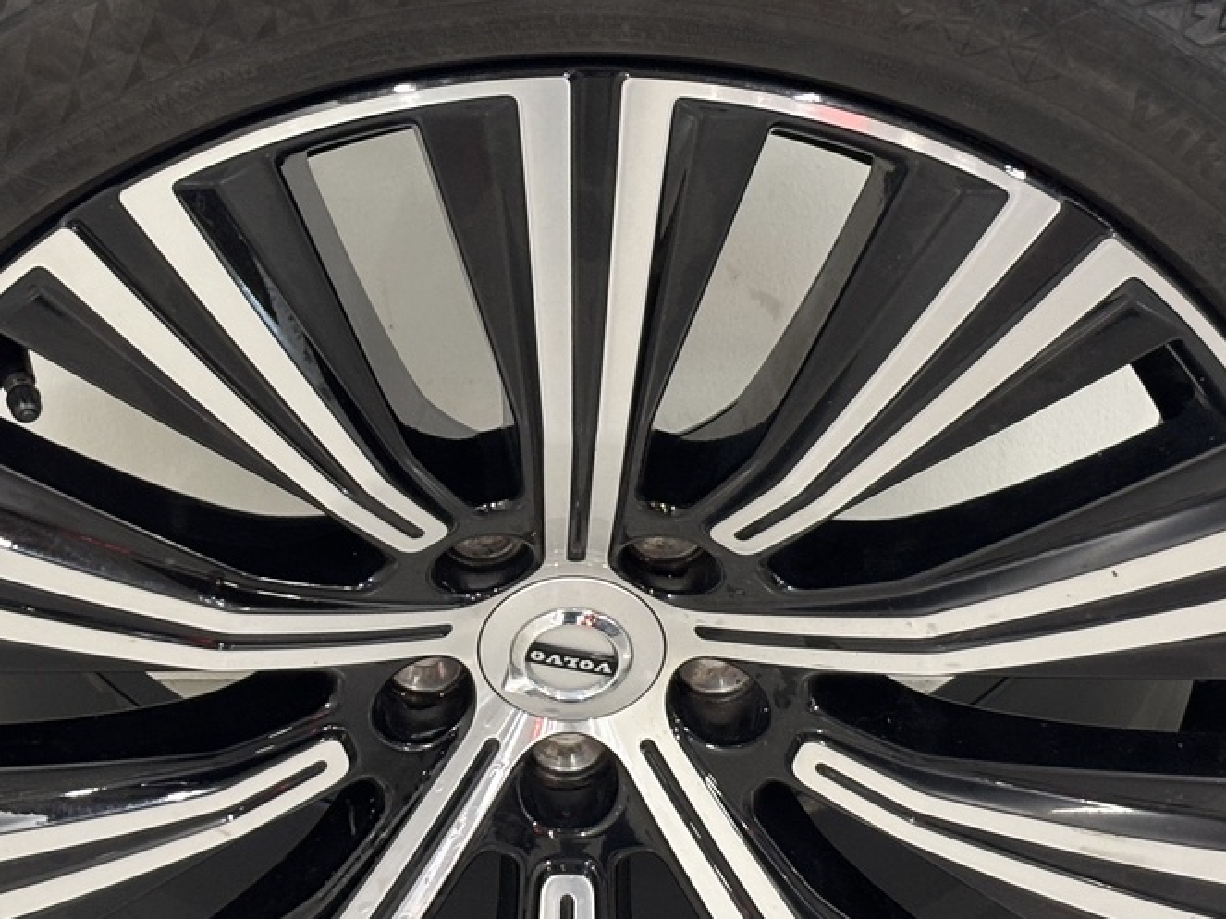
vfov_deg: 13.1
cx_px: 562
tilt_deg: -36.5
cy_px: 473
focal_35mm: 113
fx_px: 4001
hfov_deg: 17.4
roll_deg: -2.1
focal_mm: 5.96
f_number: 1.6
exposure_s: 1/33
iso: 125
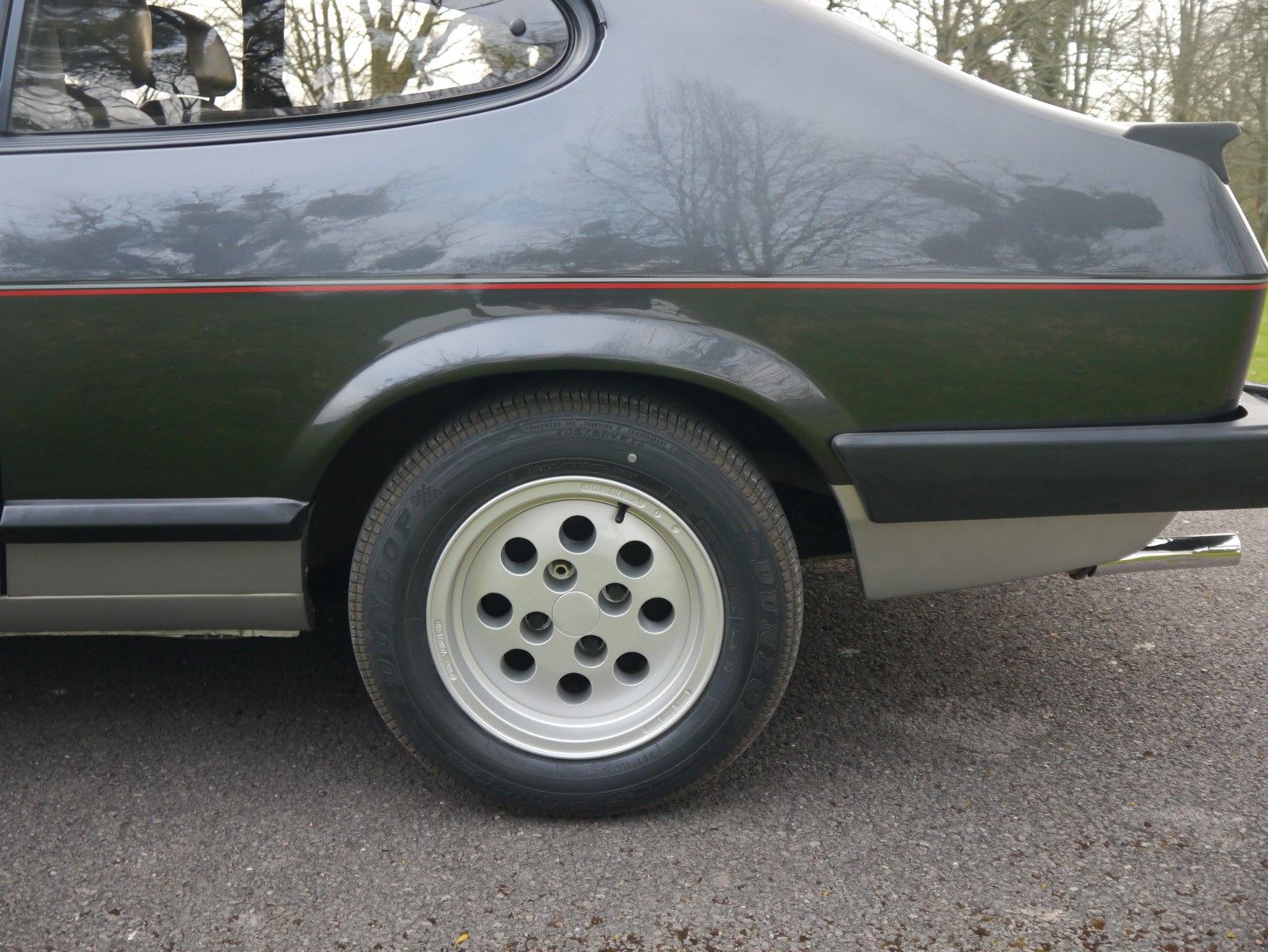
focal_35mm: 40
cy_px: 476
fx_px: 1466
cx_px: 634
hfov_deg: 46.8
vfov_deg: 36.0
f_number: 4.2
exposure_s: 1/60
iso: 500
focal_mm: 20
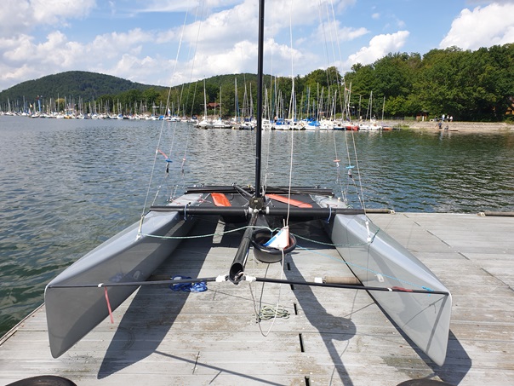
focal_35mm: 26
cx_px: 257
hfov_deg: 67.3
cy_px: 193
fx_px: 386
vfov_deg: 53.1
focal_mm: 4.3
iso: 50
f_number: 2.4
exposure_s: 1/1403
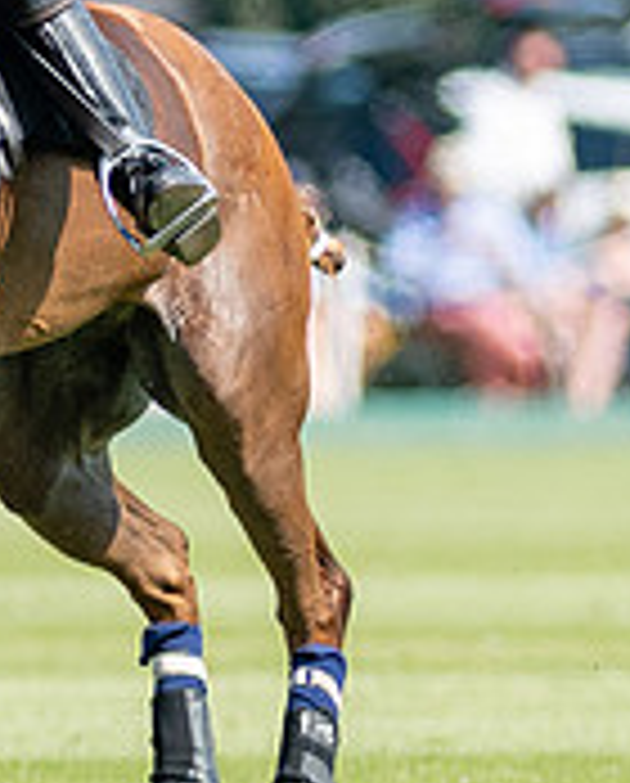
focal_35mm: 2496
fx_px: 57972
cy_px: 247
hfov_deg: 0.6
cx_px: -260
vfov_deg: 0.8
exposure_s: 1/2500
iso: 250
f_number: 2.8
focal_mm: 300
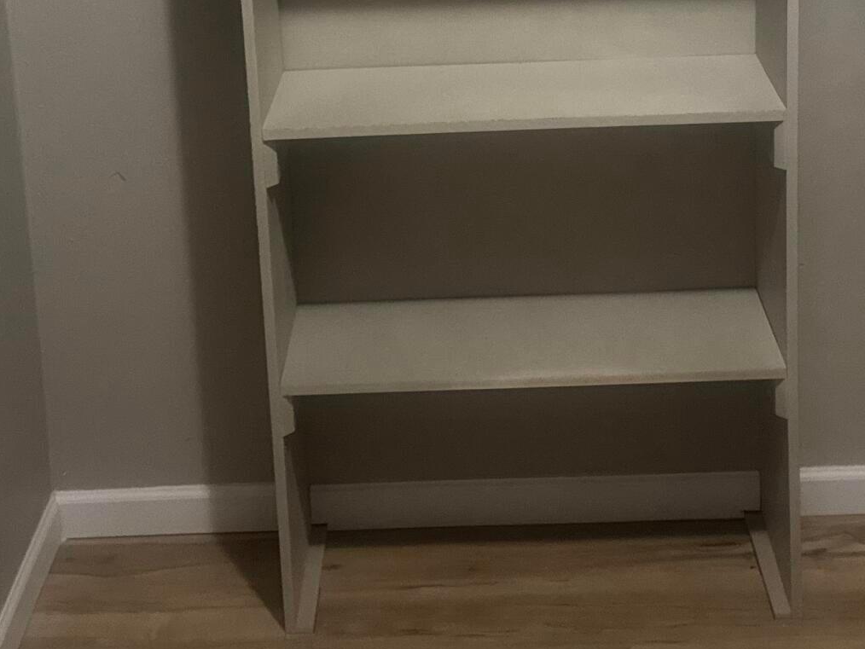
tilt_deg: -14.4
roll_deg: +2.2
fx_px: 1775
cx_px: 473
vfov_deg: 20.2
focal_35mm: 71
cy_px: 17
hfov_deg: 27.4
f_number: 1.78
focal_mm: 6.76
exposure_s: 1/60
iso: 640
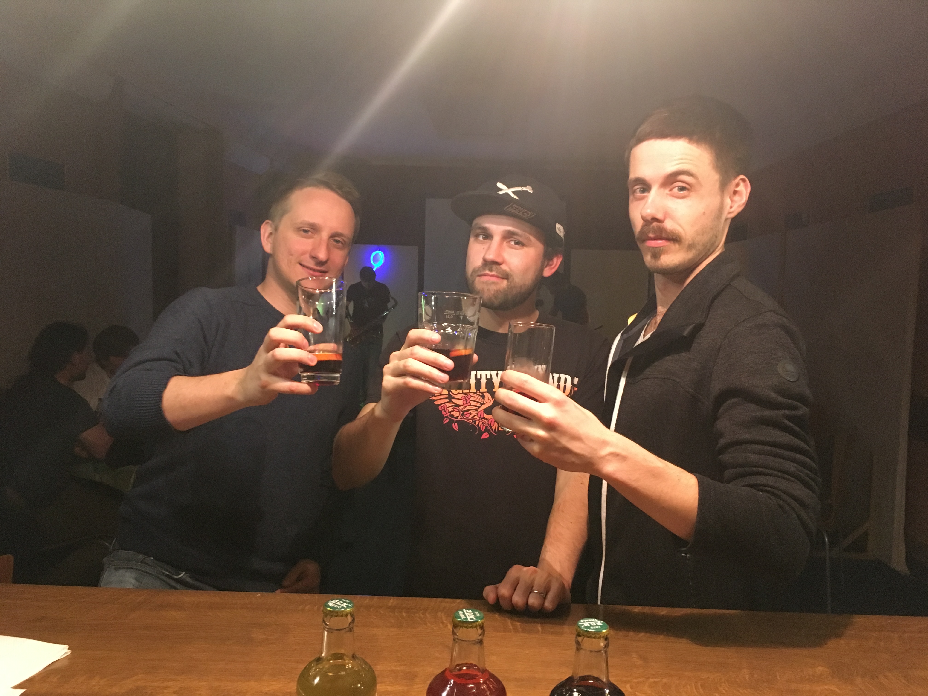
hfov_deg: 61.7
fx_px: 777
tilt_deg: -6.5
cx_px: 464
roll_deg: -1.3
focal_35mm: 29
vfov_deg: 48.2
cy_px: 348
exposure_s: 1/25
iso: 200
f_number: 2.2
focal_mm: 4.15
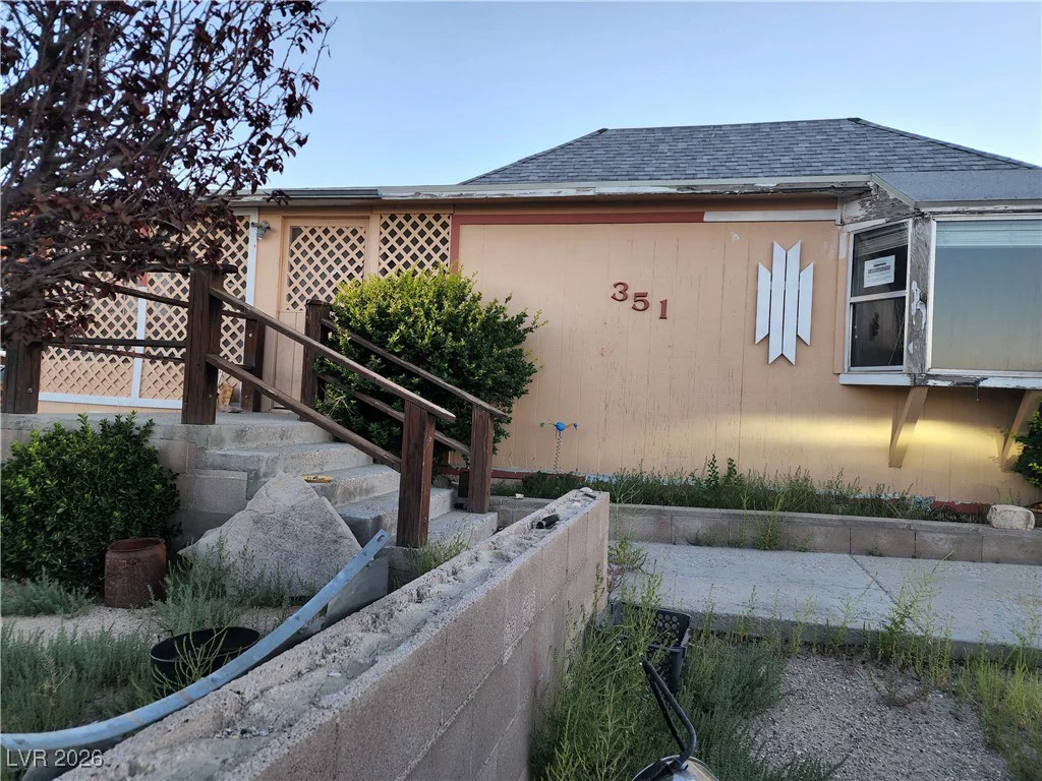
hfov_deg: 73.9
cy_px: 390
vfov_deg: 58.9
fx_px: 692
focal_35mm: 23
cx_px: 521
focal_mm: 6.4
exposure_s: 1/180
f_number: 1.8
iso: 80
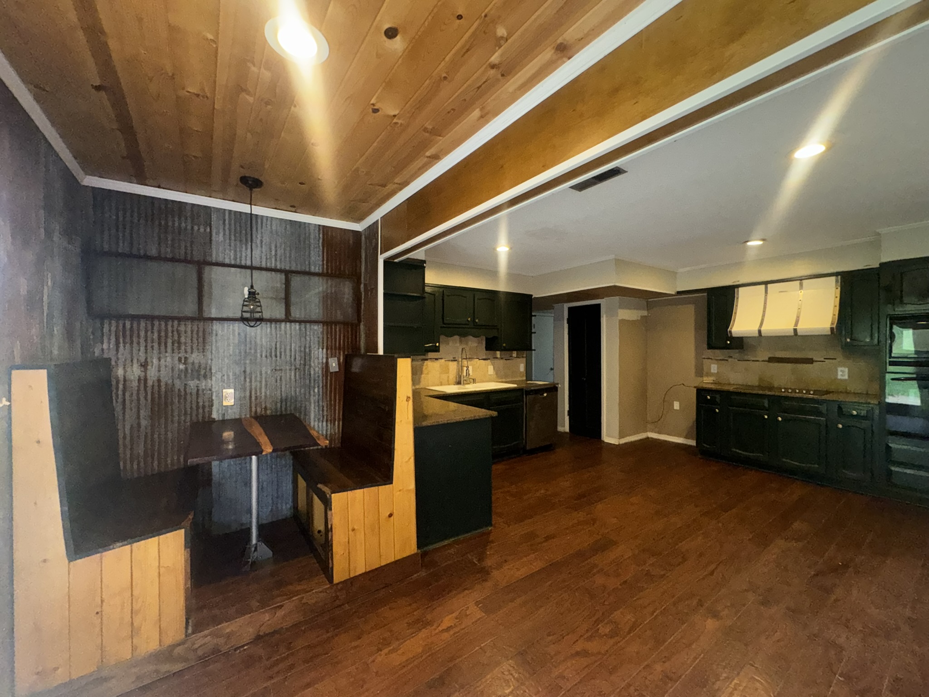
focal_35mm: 14
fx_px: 376
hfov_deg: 102.1
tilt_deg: -1.2
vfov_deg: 85.7
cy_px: 348
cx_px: 464
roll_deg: +0.4
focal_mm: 2.22
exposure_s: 1/60
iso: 250
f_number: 2.2
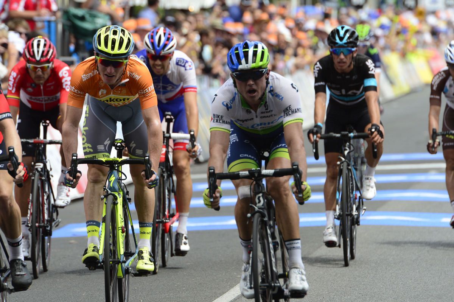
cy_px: 151
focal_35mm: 400
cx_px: 227
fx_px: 5040
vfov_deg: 3.4
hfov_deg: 5.2
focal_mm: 400
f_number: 10
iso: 1000
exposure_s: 1/1000
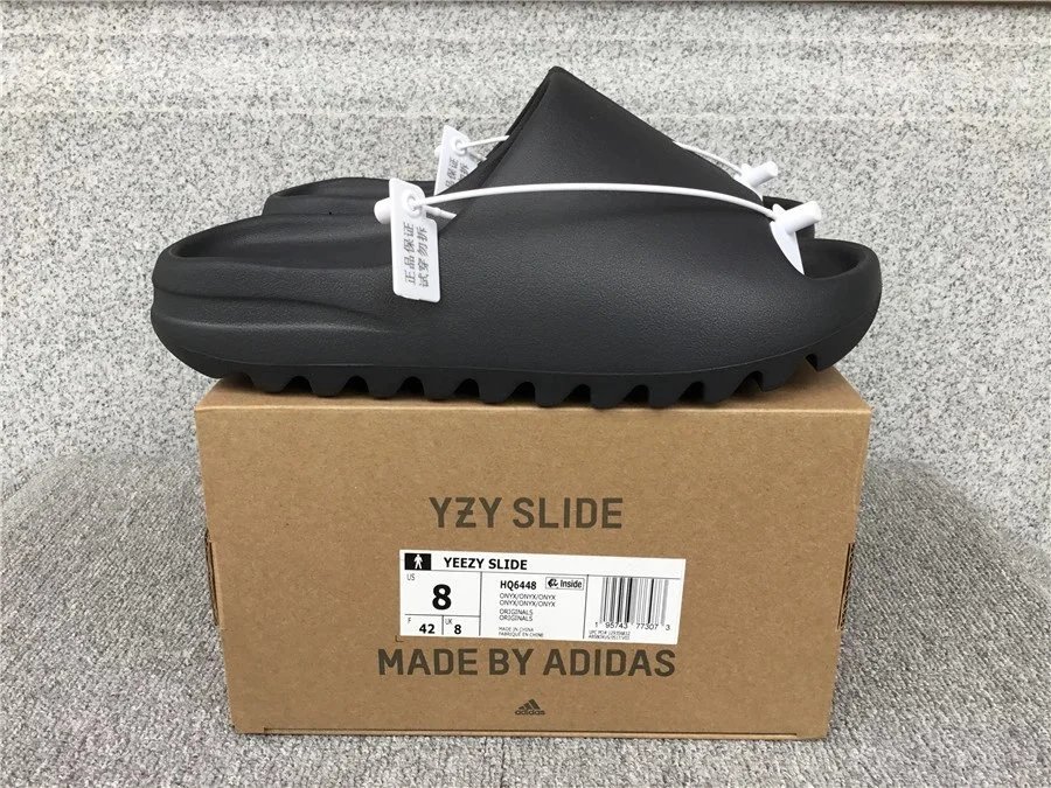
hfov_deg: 58.4
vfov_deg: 45.4
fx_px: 941
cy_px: 394
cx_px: 526
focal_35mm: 31
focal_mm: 3.3
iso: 25
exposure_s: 1/112
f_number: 2.4
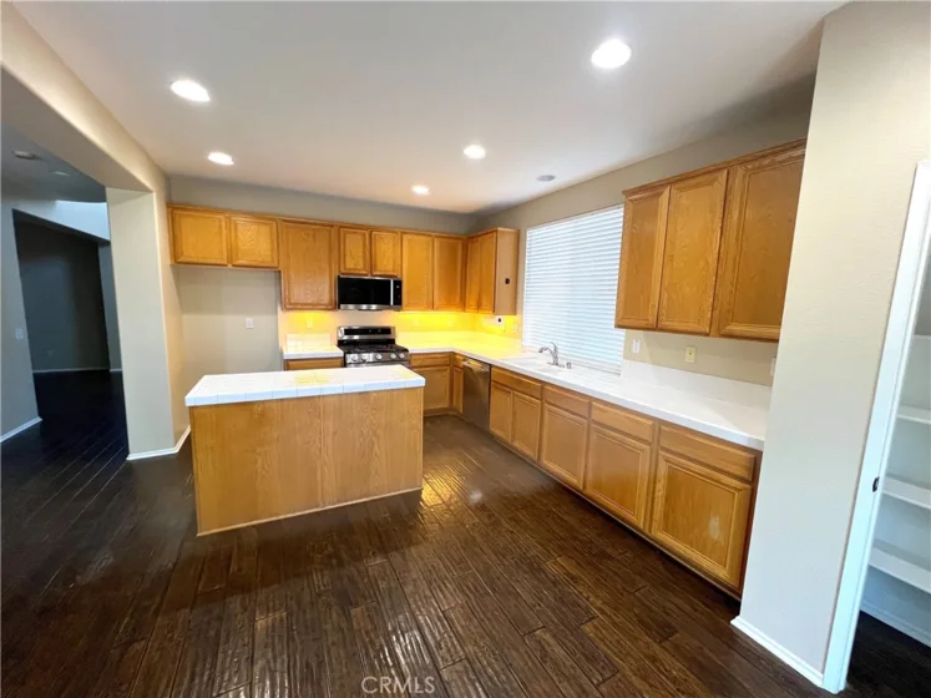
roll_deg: -1.4
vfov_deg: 89.9
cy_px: 349
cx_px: 466
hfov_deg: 106.2
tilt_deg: -7.5
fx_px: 350
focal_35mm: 13
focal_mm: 1.57
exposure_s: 1/120
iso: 250
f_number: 1.8
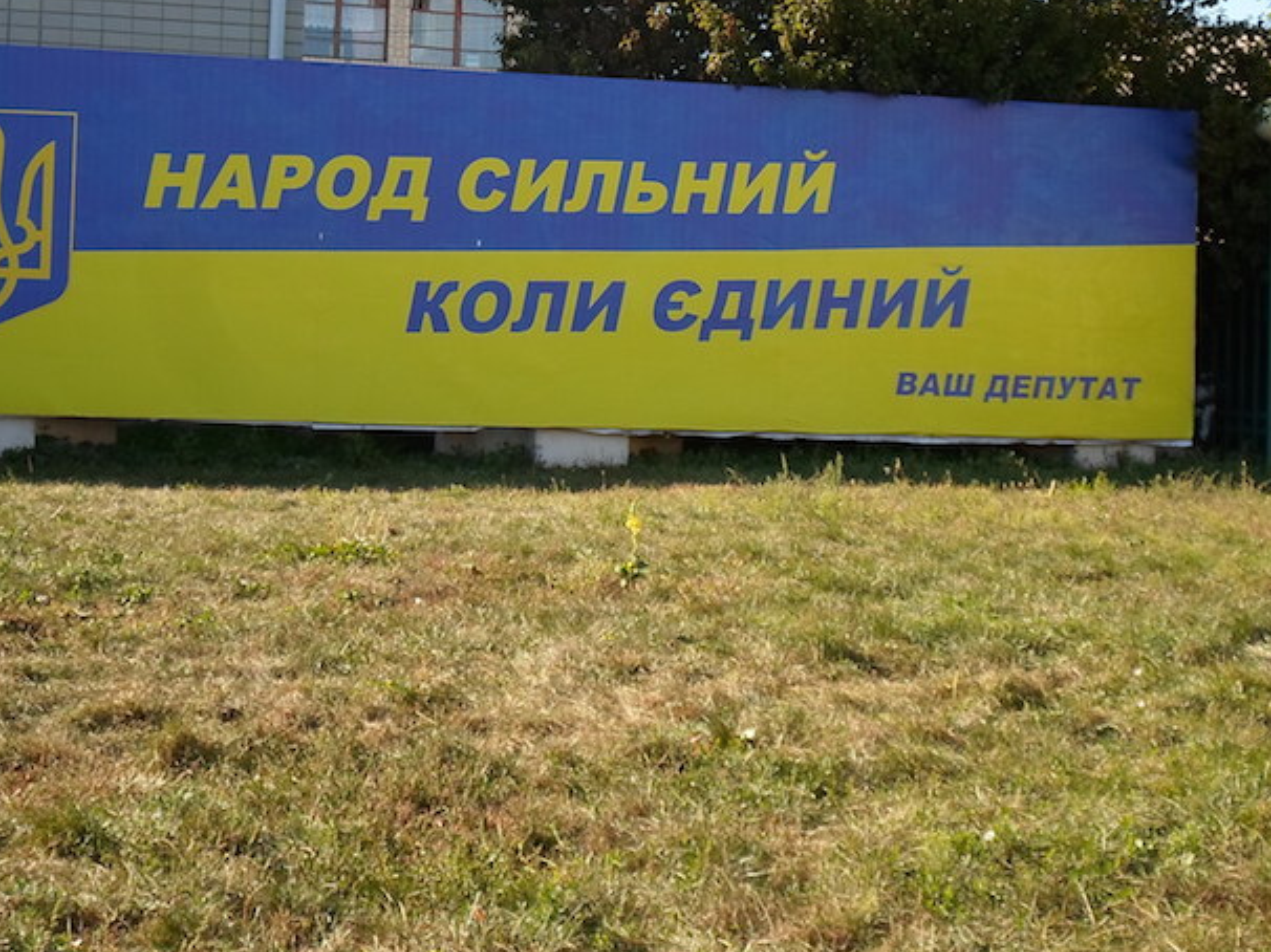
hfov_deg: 27.4
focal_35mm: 71
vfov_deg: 20.6
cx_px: 730
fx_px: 2606
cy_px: 268
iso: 80
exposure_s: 1/350
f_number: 3.2
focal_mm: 7.8
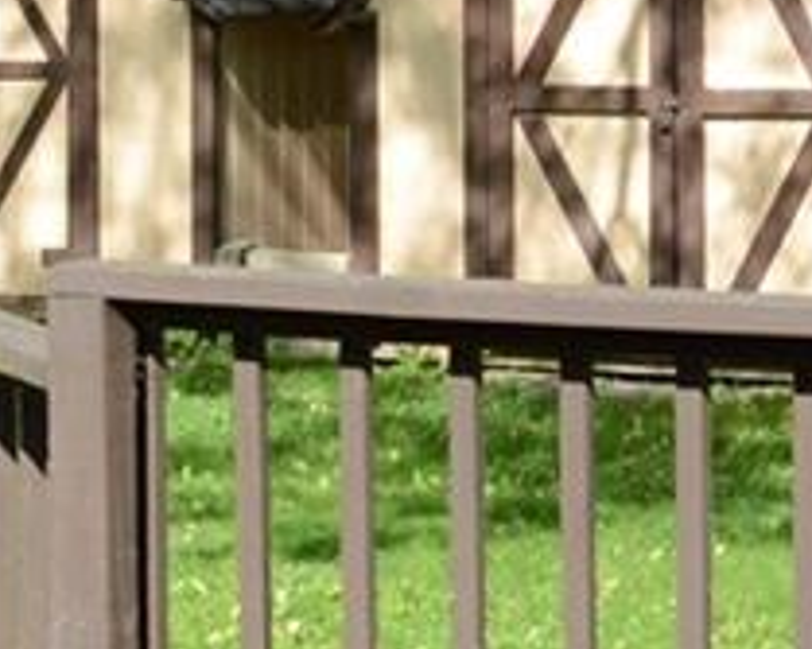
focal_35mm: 165
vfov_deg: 9.3
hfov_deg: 11.5
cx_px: -101
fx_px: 3963
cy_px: 10
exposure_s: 1/320
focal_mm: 24
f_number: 6.3
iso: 125
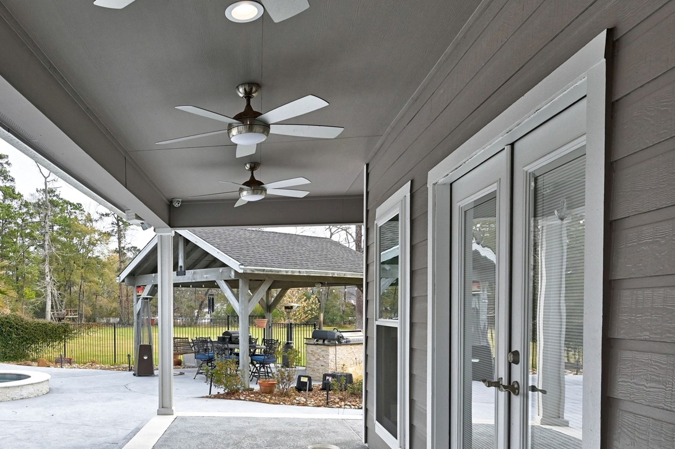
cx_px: 168
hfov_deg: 61.8
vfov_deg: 45.2
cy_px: 320
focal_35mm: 28
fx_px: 525
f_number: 8
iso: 400
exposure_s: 1/320
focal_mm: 15
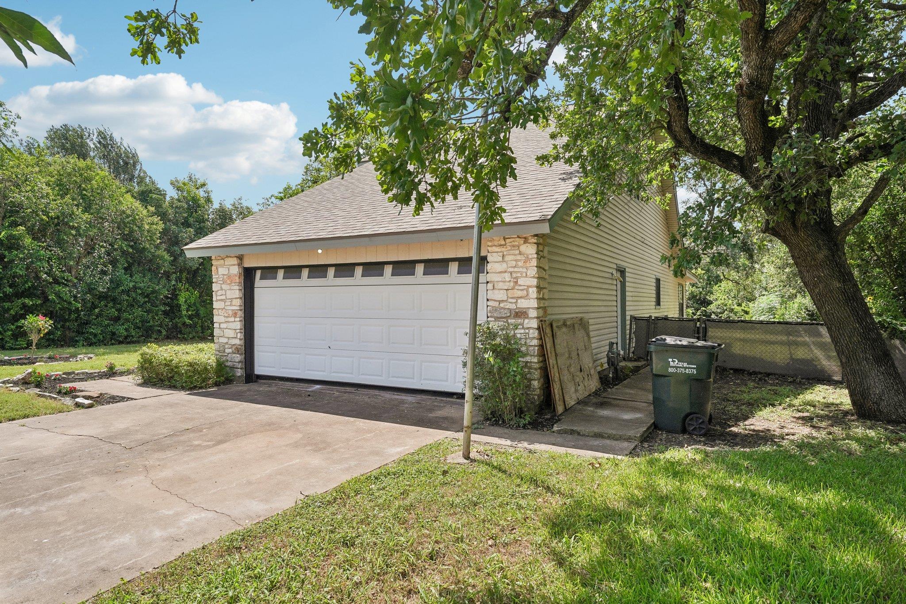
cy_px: 302
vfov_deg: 59.7
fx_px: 526
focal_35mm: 21
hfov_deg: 81.5
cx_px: 453
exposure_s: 1/1000
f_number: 8
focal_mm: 20.9
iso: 400
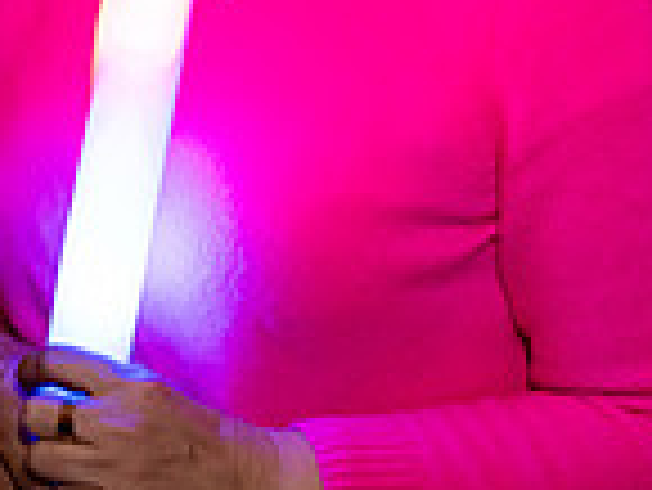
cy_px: -196
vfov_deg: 13.7
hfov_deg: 19.0
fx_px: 1942
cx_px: 180
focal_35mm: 103
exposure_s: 1/100
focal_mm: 26
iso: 3200
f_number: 2.8
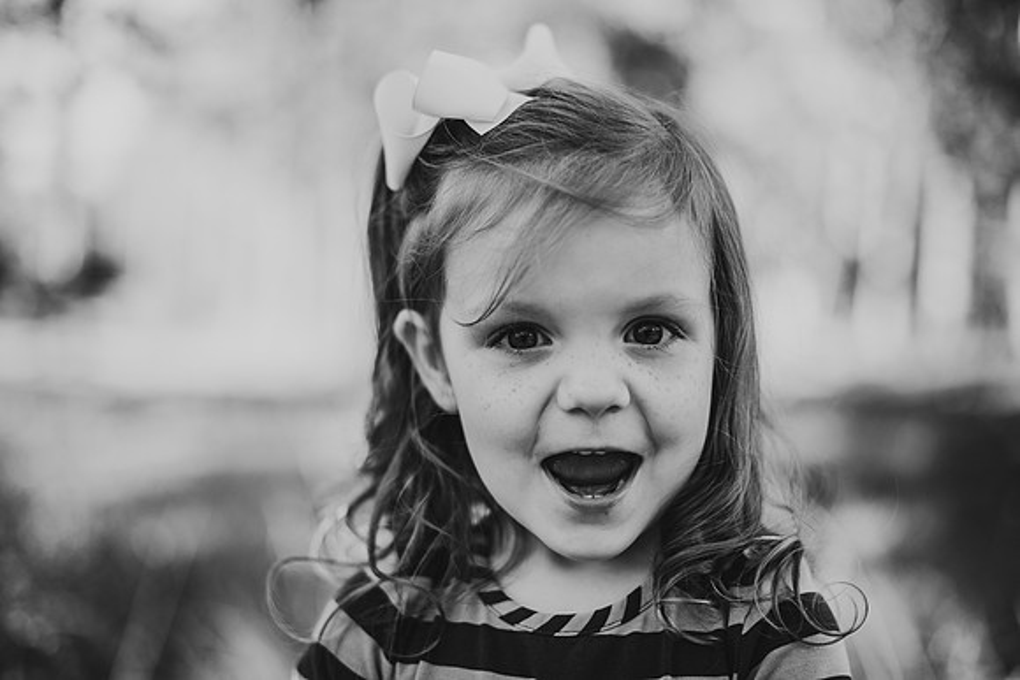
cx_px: 510
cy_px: 340
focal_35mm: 50
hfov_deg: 39.6
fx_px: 1417
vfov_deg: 27.0
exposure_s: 1/1250
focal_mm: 50
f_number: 2
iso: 200
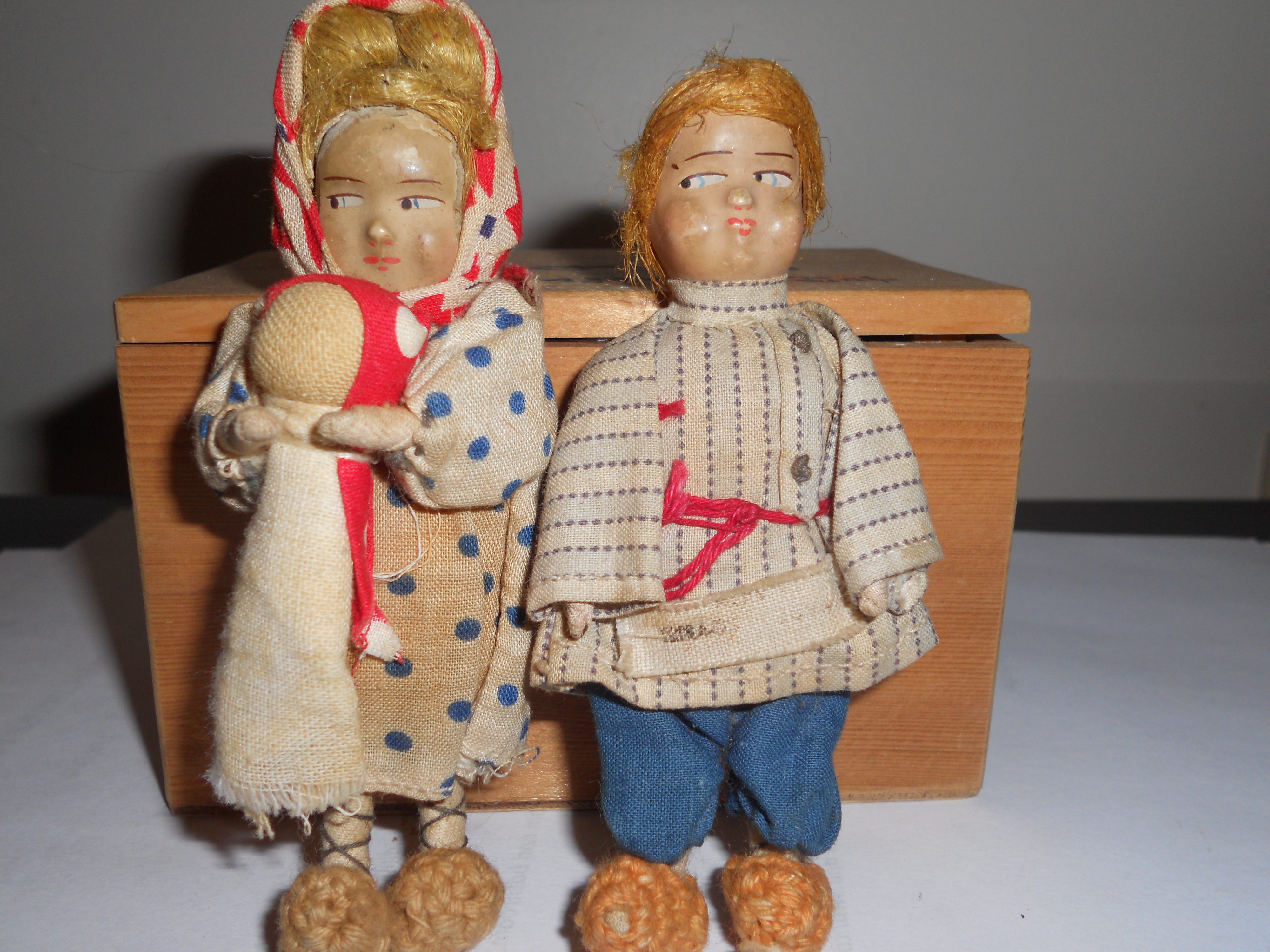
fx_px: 1174
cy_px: 476
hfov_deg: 56.8
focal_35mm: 32
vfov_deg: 44.2
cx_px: 635
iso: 80
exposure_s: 1/25
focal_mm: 5.8
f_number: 8.8
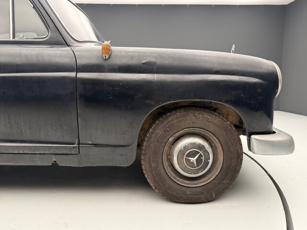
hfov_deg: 71.6
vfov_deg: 56.8
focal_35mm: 24
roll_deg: -1.4
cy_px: 115
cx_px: 154
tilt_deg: -7.4
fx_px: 213
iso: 320
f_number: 1.78
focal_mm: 6.76
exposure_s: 1/58
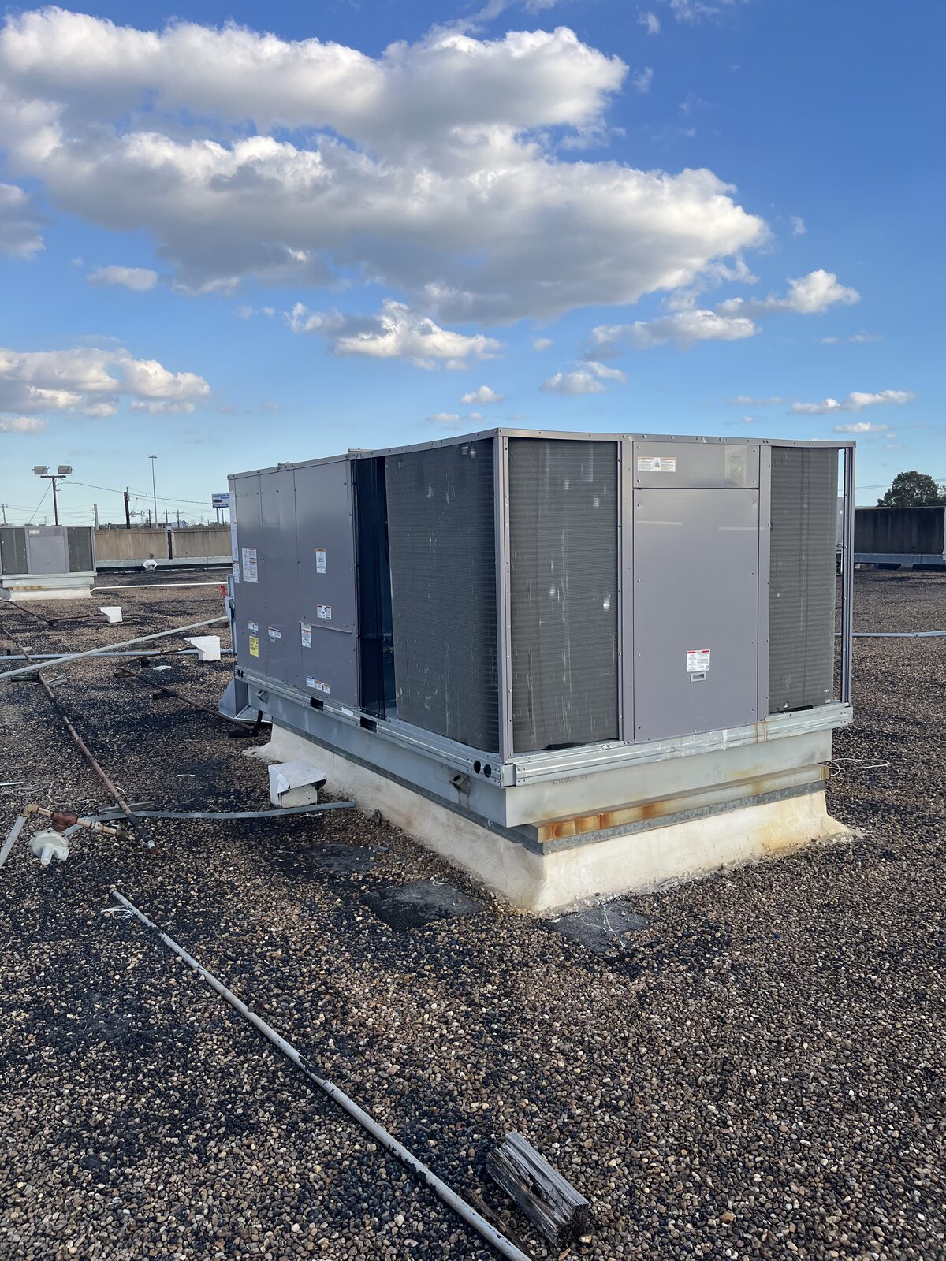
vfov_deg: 67.3
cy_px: 630
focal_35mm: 26
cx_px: 473
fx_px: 947
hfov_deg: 53.1
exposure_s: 1/1802
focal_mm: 5.1
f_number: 1.6
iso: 50
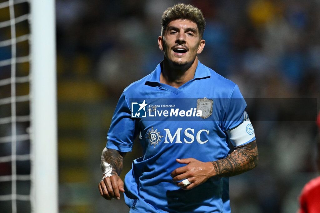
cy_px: 106
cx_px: 160
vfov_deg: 3.4
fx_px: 3554
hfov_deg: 5.2
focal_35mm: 400
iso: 3200
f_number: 3.2
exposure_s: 1/1600
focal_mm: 400
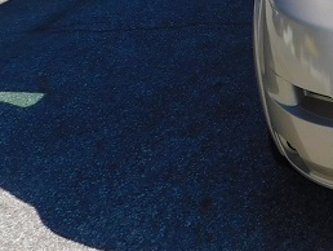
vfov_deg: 15.5
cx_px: 480
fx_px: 857
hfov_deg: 19.5
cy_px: -115
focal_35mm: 89
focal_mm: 4
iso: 125
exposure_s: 1/1250
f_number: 3
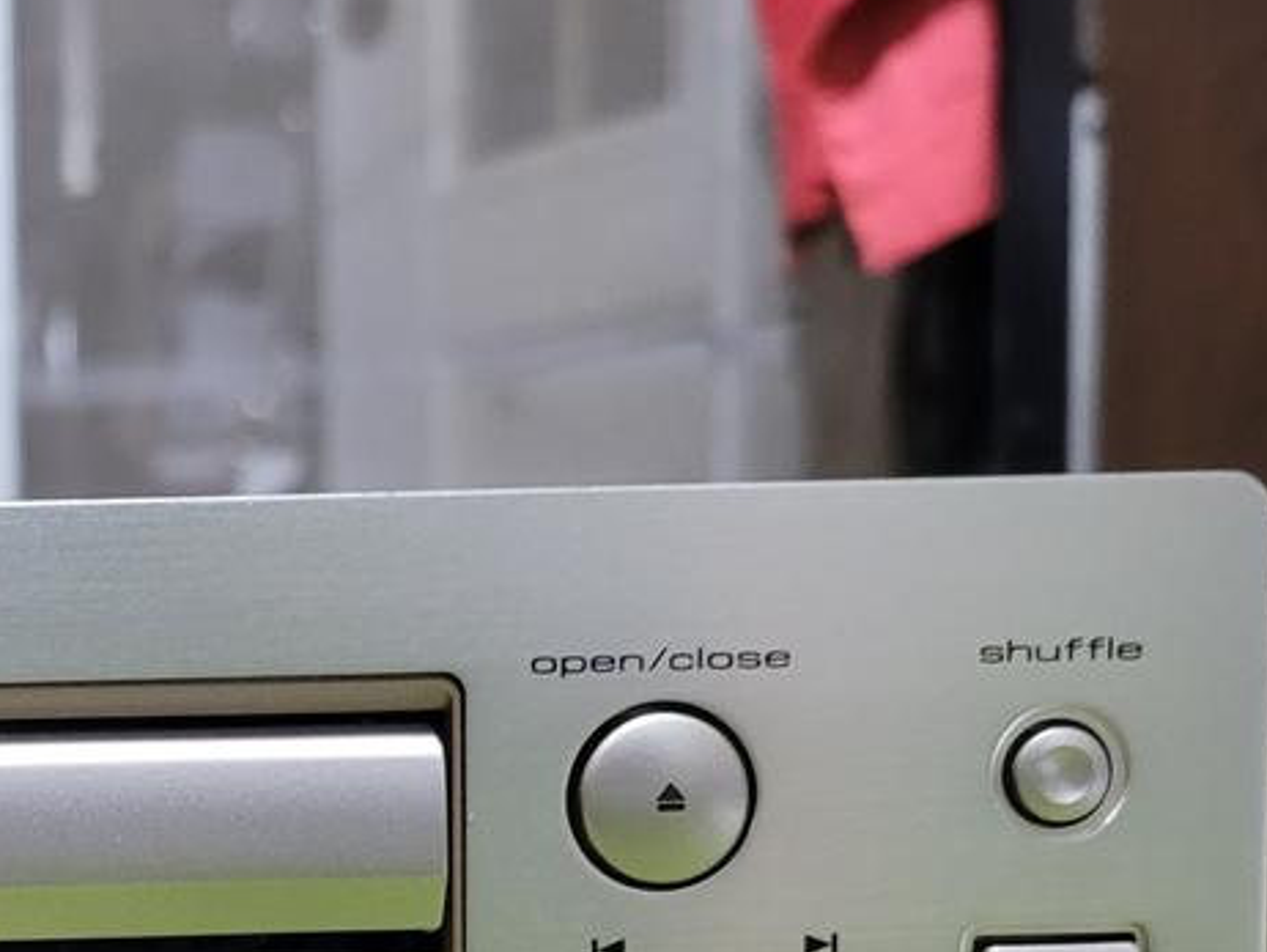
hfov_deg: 24.7
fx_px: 2637
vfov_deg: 19.4
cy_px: 1097
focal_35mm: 72
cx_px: -208
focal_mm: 5.4
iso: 320
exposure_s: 1/40
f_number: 1.8
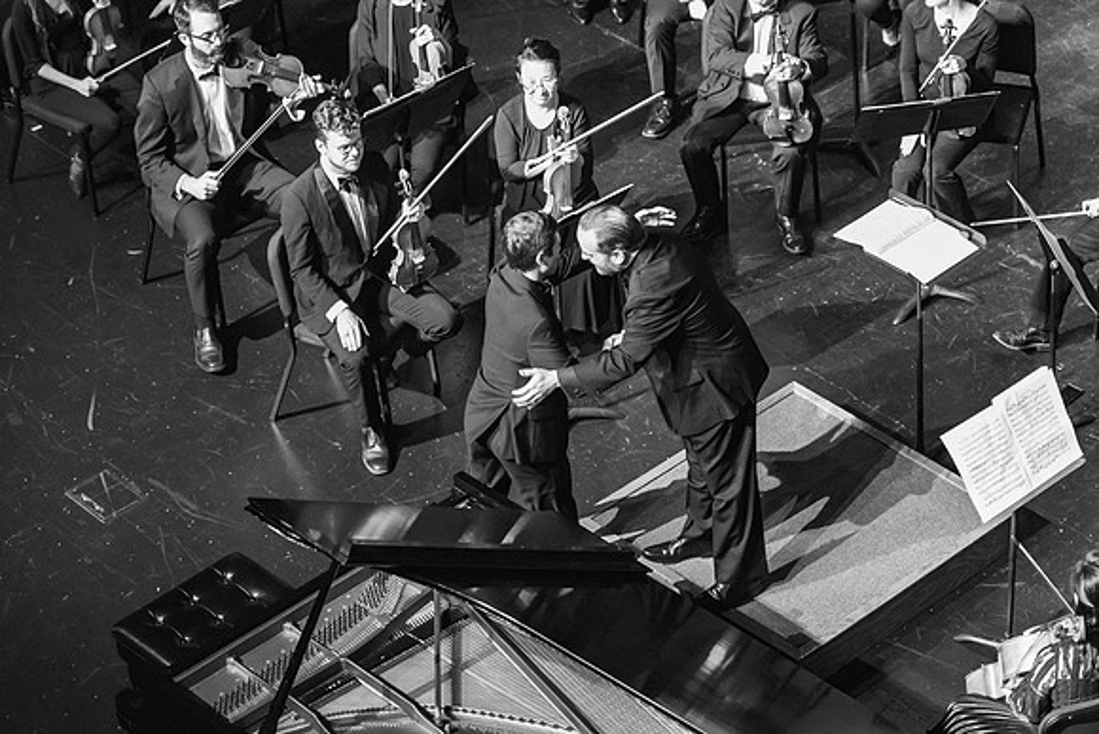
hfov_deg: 16.4
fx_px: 3817
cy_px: 367
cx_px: 550
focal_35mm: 125
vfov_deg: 11.0
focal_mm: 125
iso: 9000
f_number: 4
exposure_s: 1/250
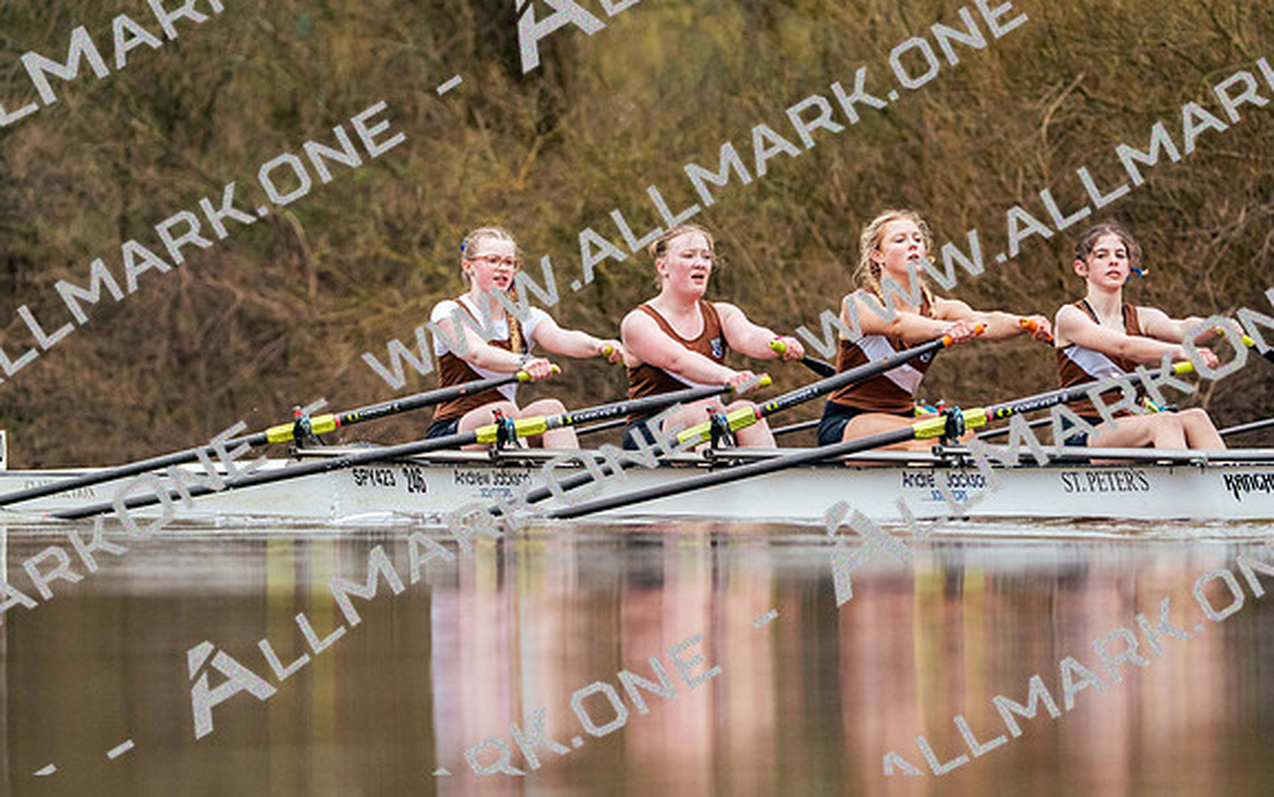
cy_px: 396
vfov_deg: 3.9
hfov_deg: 6.2
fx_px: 11808
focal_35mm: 340
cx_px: 636
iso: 4000
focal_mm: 332
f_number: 6.3
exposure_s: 1/2000
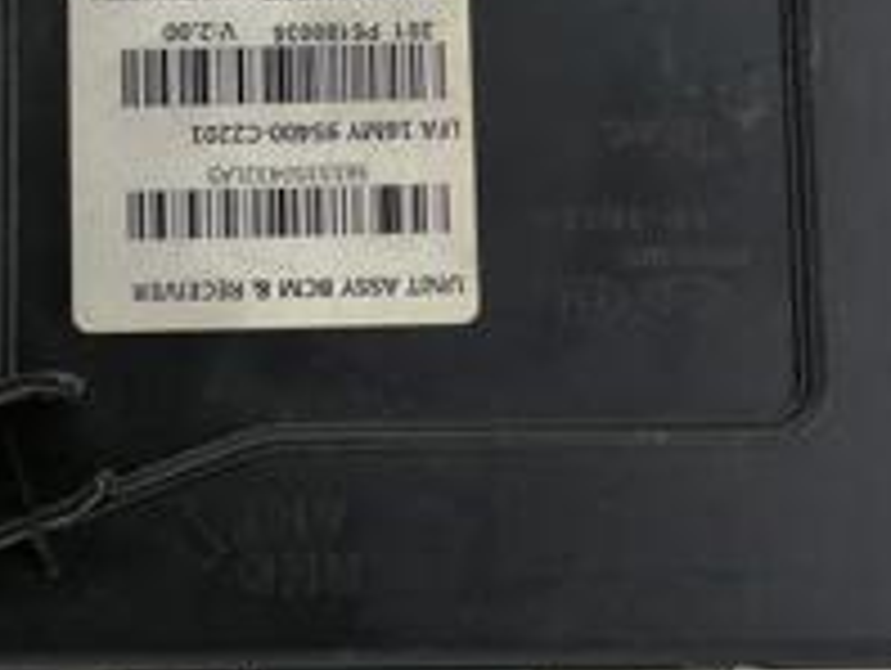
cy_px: 229
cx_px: 274
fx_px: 2165
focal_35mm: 84
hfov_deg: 23.1
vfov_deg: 17.6
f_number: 1.8
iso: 160
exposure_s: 1/120
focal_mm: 5.4
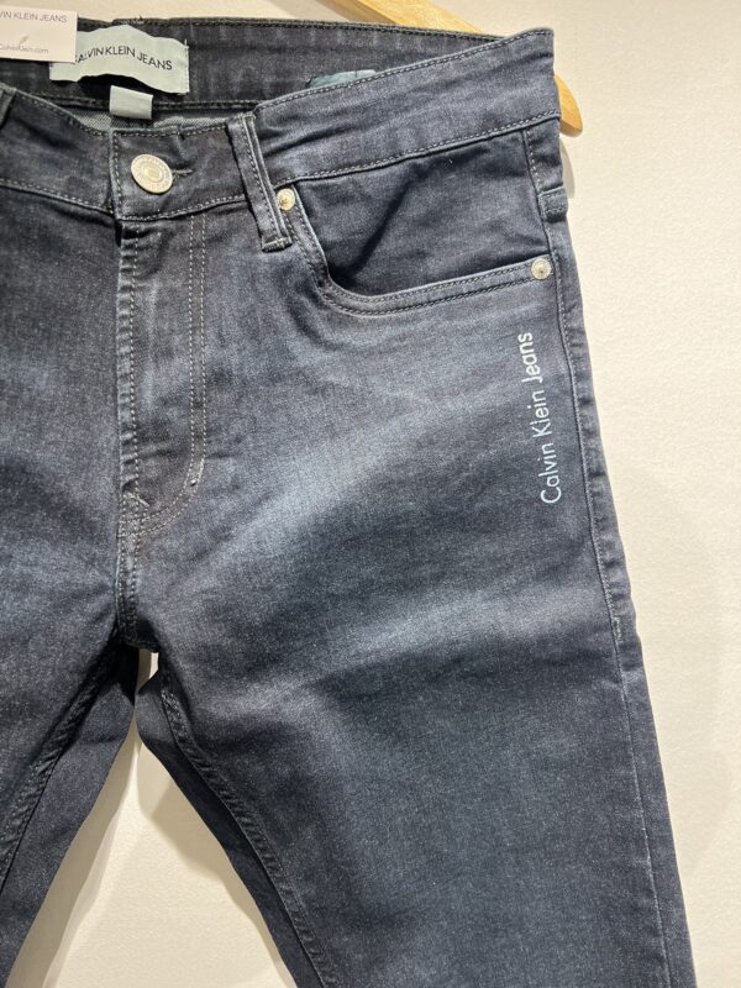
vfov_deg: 67.3
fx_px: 742
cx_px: 370
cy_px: 494
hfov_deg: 53.1
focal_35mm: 26
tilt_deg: -2.0
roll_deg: -2.7
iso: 125
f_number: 1.5
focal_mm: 5.7
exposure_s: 1/50
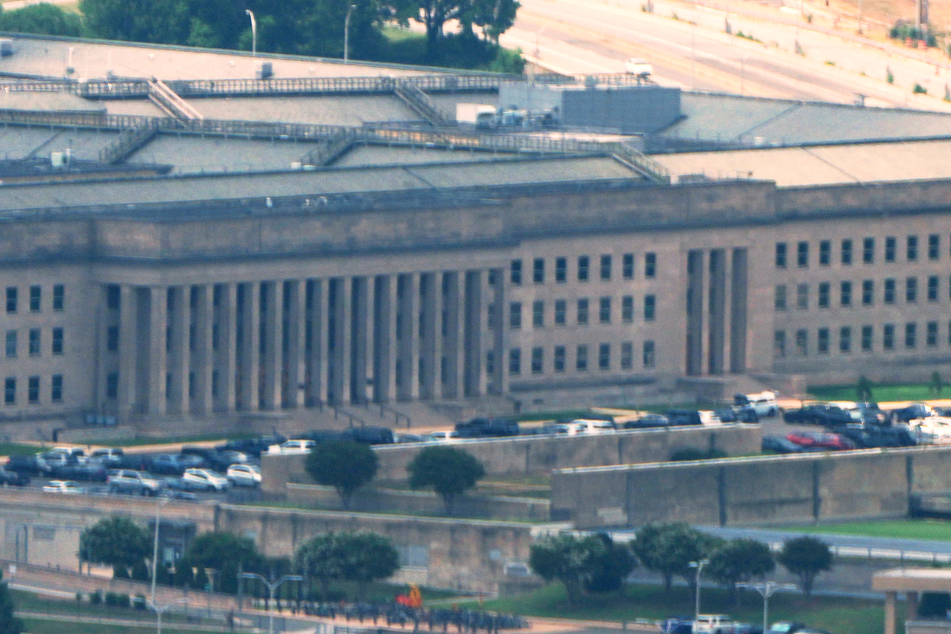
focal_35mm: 1231
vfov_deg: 1.1
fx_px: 32520
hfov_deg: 1.7
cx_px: 441
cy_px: 505
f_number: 5.6
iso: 125
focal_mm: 400
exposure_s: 1/2500
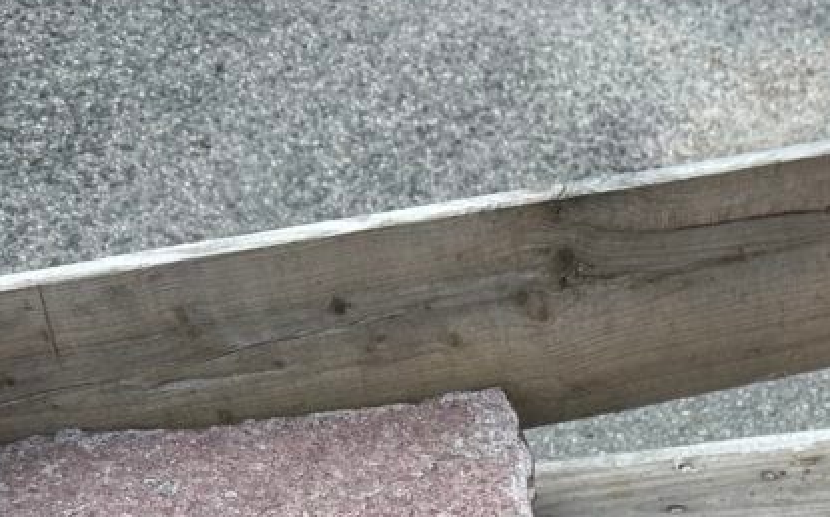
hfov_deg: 30.4
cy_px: 741
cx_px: 816
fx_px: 1424
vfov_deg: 18.6
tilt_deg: -53.2
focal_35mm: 63
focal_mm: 6.86
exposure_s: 1/1072
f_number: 1.78
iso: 80
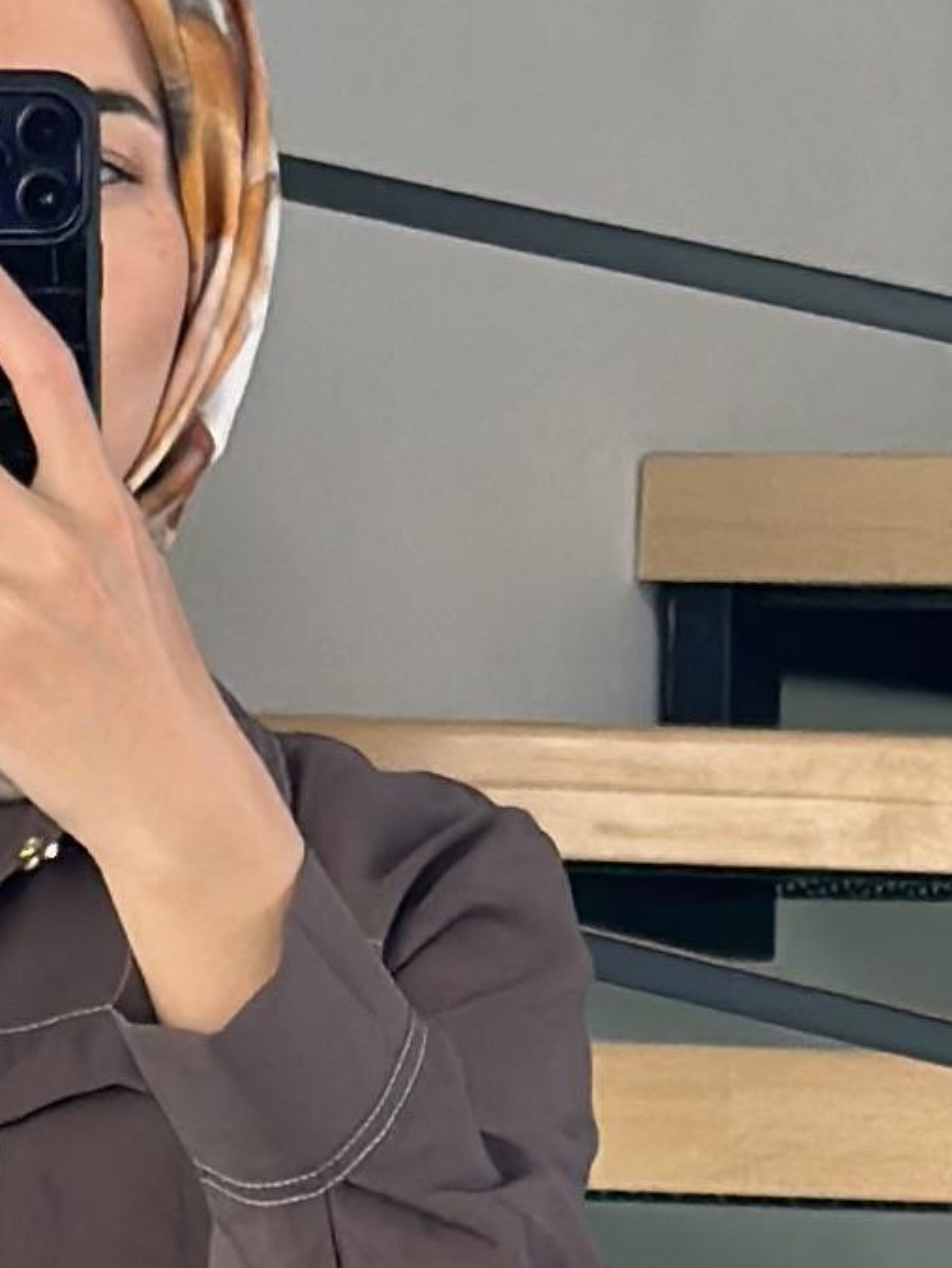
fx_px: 10484
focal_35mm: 286
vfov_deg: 6.8
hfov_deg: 5.2
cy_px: 1897
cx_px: -172
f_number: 1.78
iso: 80
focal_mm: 6.86
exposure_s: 1/250
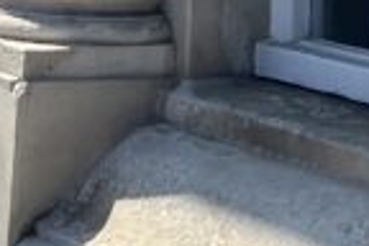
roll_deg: -2.7
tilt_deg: +13.3
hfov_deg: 10.7
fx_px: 1968
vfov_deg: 6.1
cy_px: -682
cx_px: 218
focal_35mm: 192
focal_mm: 5.1
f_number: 1.6
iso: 50
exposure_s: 1/2024
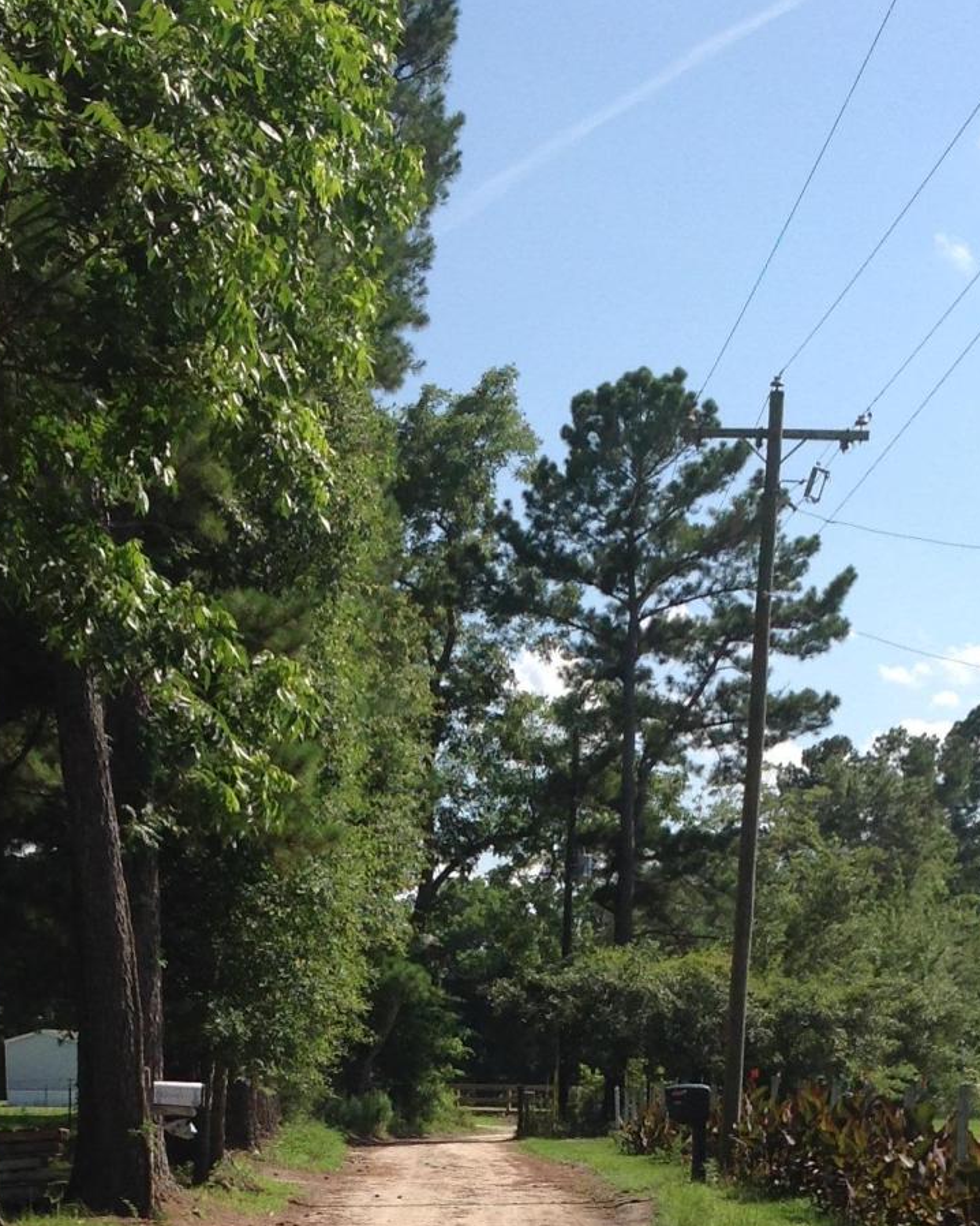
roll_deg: -0.2
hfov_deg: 20.2
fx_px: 2756
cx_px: 455
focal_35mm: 76
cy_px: 1296
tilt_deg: -1.7
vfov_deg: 23.7
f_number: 2.4
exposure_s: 1/2160
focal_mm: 4.28
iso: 50
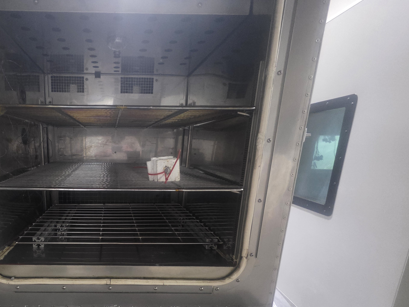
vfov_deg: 67.1
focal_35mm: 19
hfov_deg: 79.8
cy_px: 200
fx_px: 225
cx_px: 116
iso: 1000
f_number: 1.9
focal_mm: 2.2
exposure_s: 1/24
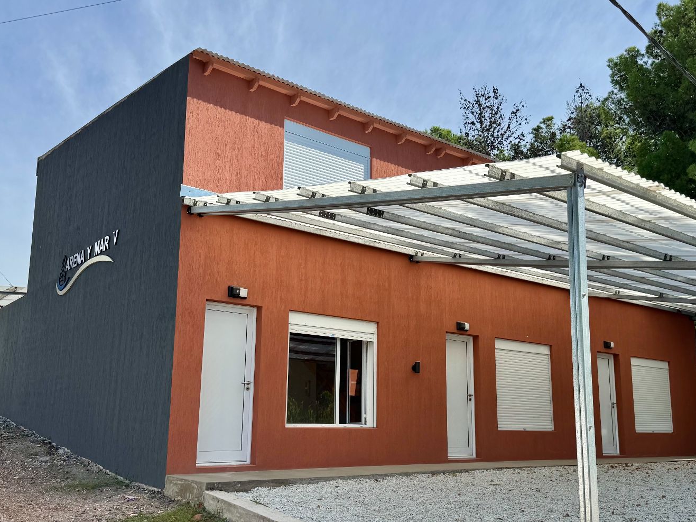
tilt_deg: +10.2
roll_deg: -0.4
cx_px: 385
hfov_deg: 52.5
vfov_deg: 40.6
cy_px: 296
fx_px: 704
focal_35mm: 35
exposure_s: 1/4608
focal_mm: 6.76
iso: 80
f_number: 1.78
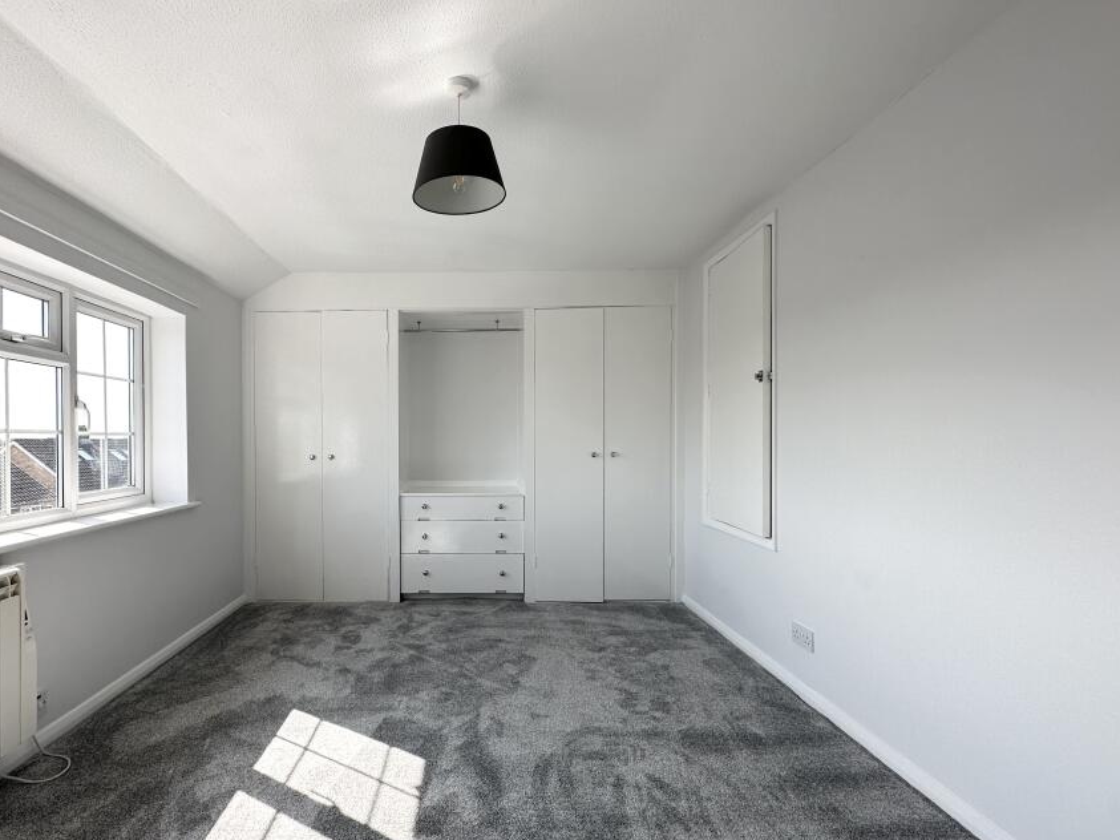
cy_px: 447
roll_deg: +0.2
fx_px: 550
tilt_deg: -1.1
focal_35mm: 17
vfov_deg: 74.6
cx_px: 464
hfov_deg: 90.2
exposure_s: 1/321
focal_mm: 2.22
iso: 40
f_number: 2.2
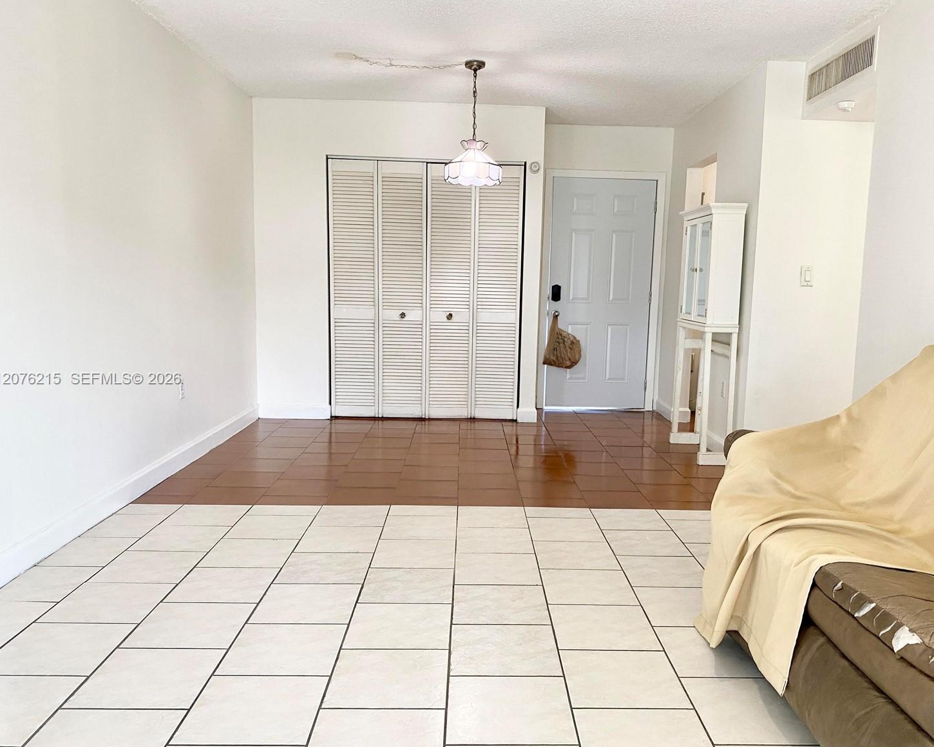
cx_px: 495
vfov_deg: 51.5
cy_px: 379
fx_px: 774
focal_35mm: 28
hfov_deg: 62.2
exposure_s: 1/60
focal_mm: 4.25
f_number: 1.8
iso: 100
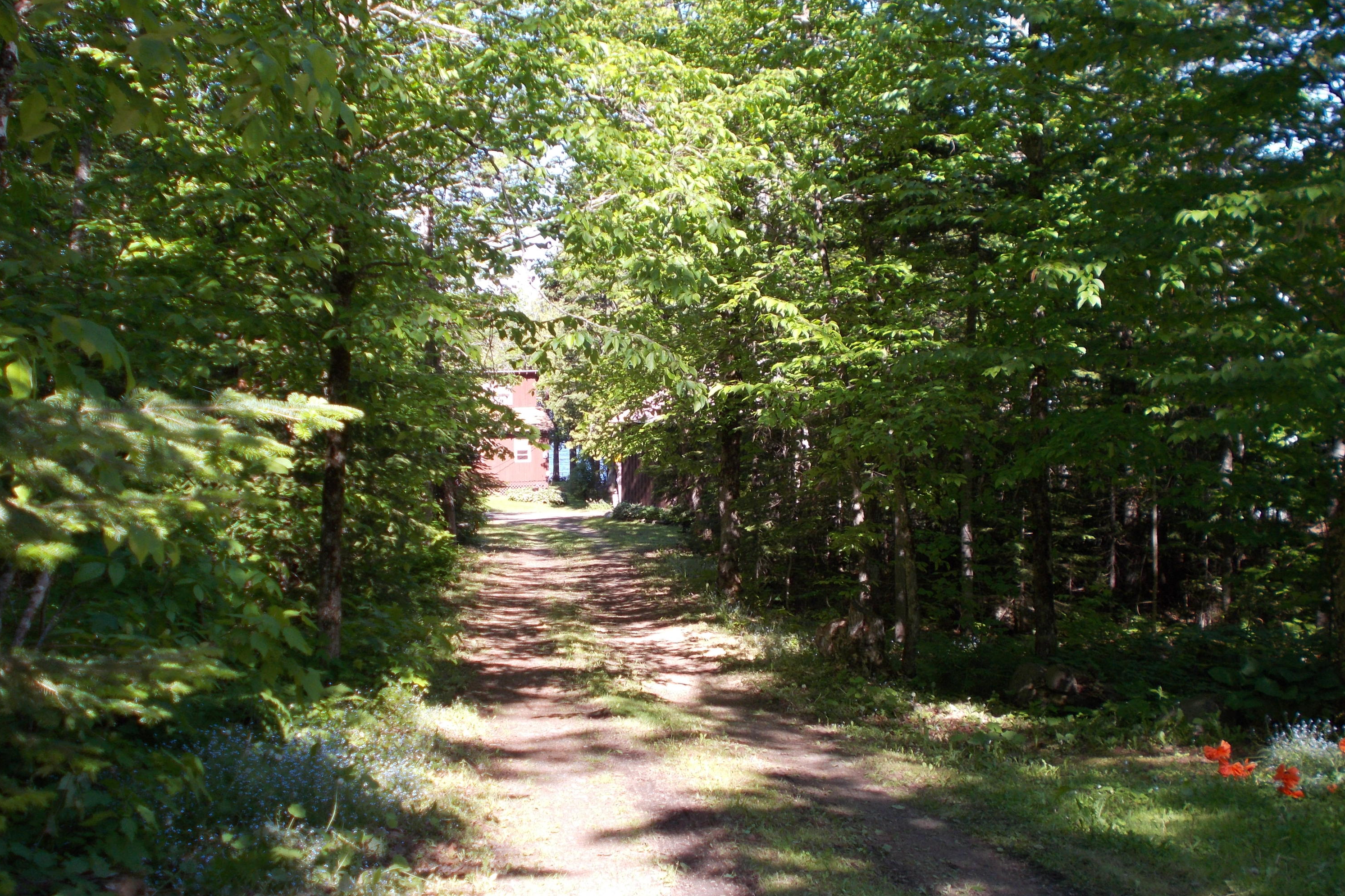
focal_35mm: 46
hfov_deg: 42.7
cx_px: 671
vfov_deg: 29.2
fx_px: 1718
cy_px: 412
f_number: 4.2
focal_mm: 7.9
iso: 80
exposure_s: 1/125
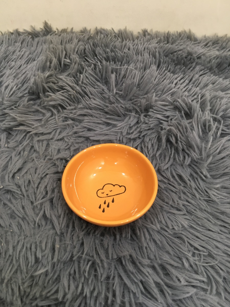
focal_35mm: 29
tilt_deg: -53.1
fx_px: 257
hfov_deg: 48.2
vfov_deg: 61.7
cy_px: 154
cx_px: 115
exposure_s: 1/33
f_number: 2.2
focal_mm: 4.15
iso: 125
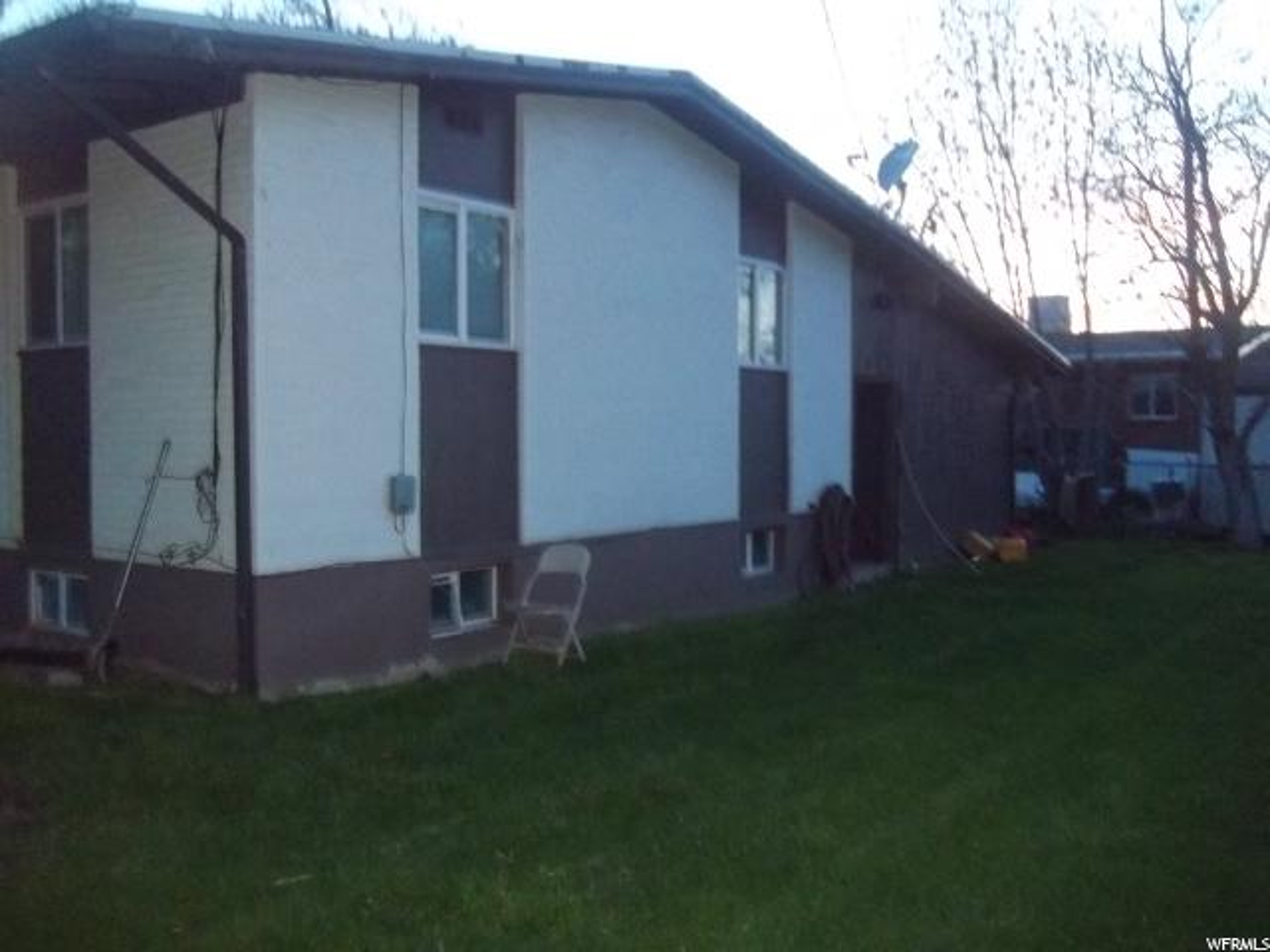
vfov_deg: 44.2
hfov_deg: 56.8
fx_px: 1174
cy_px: 476
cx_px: 635
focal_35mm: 32
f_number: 2.9
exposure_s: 1/30
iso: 400
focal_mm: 5.7
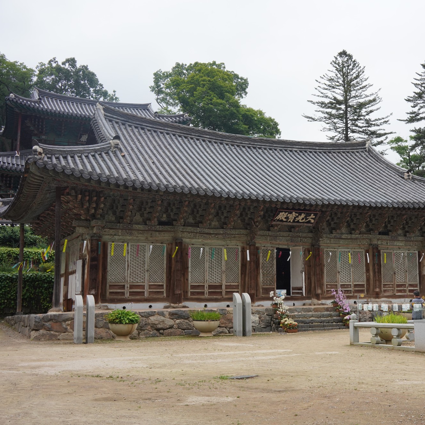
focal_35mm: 45
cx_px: 315
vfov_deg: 37.6
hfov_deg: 36.7
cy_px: 212
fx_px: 625
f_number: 18
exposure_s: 1/100
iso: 800
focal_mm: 35
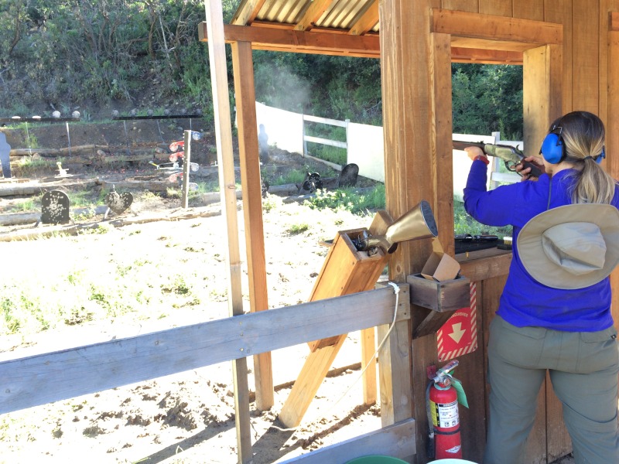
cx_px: 310
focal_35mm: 29
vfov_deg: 48.2
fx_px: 519
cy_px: 232
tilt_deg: -8.4
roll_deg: +3.0
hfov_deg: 61.7
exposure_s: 1/60
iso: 40
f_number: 2.2
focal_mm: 4.15
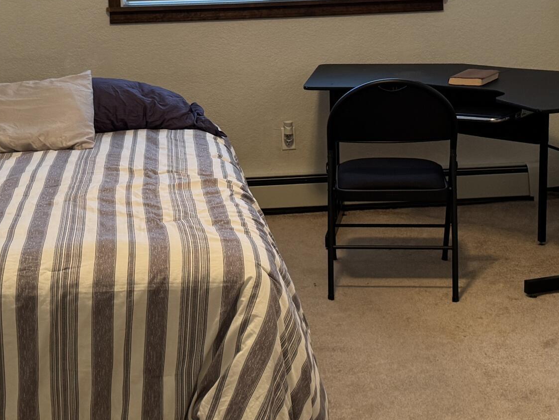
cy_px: 115
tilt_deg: -11.1
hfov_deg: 30.2
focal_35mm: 64
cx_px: 229
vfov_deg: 22.8
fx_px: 1034
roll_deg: +1.8
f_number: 1.78
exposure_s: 1/60
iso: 250
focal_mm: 6.76
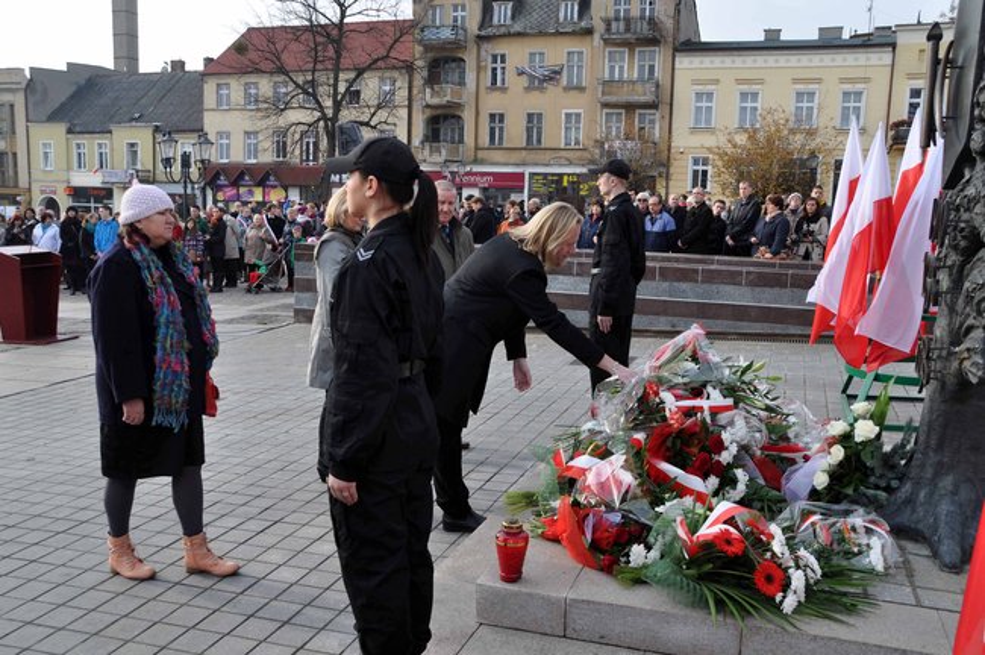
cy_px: 328
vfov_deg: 39.9
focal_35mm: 33
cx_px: 492
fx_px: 902
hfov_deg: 57.3
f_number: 8
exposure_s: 1/250
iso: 200
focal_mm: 22
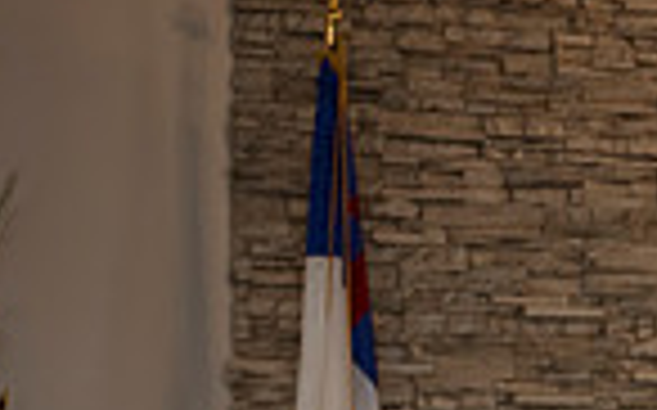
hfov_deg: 9.4
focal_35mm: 212
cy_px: 809
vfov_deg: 6.0
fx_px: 3793
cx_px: 1186
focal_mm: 50
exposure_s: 1/60
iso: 800
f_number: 7.1
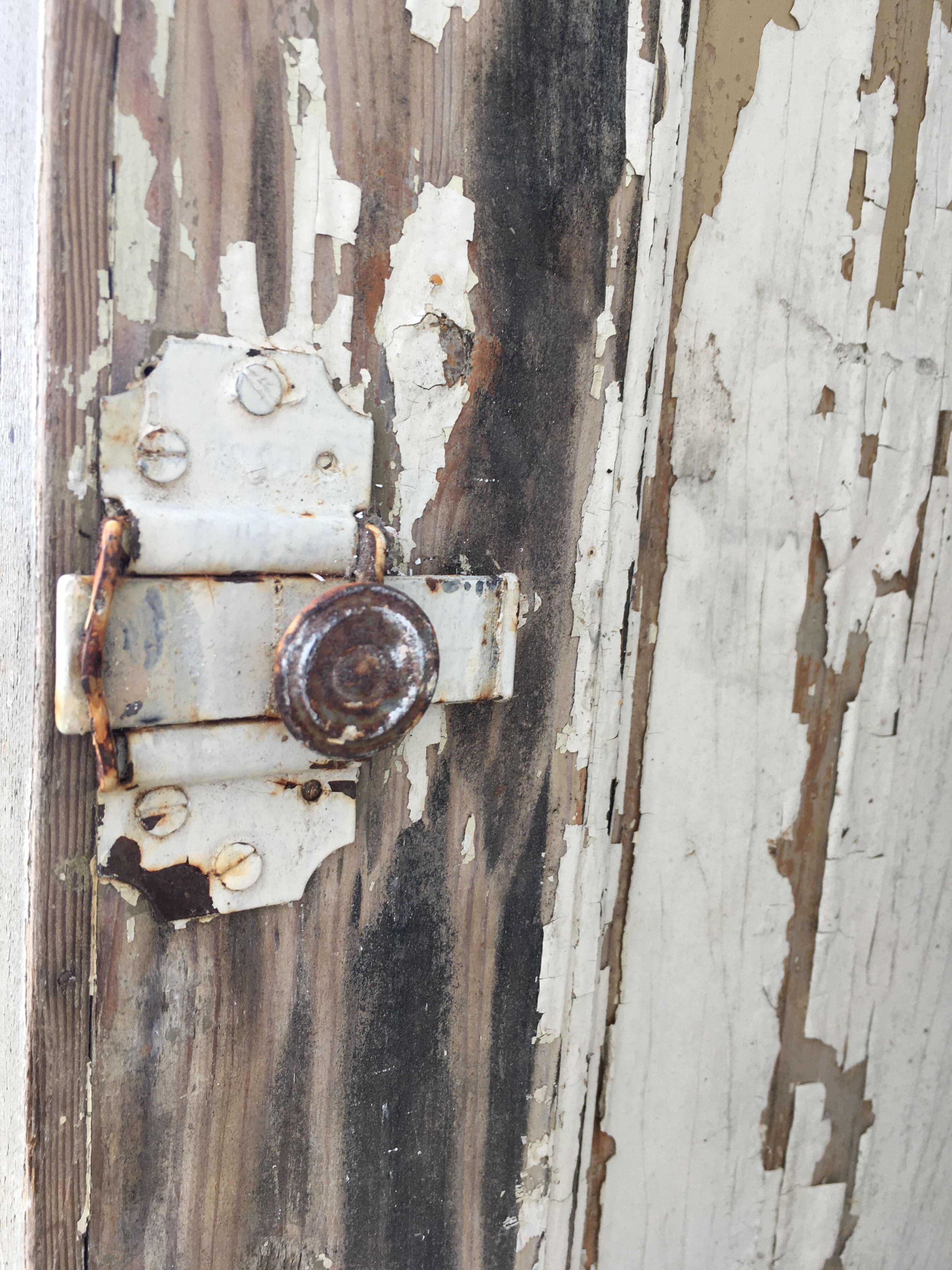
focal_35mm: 29
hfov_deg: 48.2
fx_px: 1063
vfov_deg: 61.7
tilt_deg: +3.2
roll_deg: +2.5
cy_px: 635
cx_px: 476
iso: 32
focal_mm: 4.15
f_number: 2.2
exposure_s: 1/100
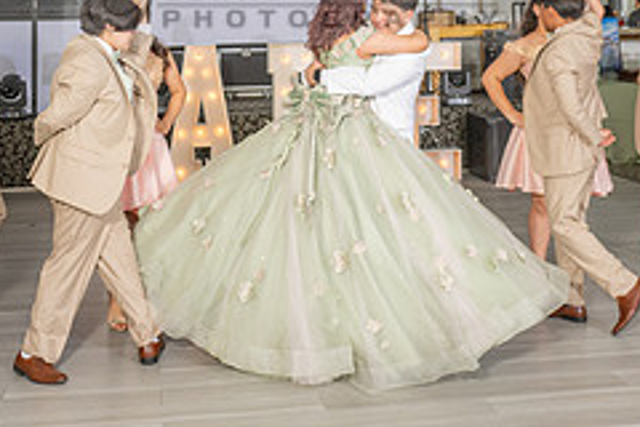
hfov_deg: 34.5
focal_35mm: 58
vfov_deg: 22.3
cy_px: -17
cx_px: 296
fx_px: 1031
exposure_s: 1/160
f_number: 3.5
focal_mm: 24
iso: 500
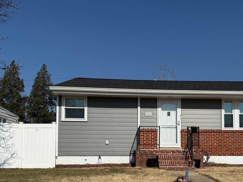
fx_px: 274
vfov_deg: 35.9
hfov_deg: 47.5
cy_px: 139
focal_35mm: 39
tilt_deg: +3.7
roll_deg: -1.0
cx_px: 151
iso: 80
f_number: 1.78
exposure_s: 1/10309
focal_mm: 6.76
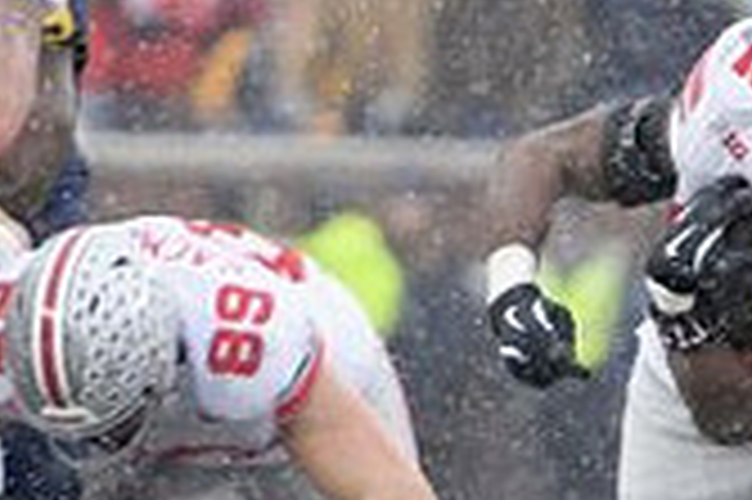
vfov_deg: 1.3
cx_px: 928
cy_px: 459
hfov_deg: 2.0
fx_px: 21682
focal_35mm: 1039
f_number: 2.8
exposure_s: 1/1000
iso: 800
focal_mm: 200
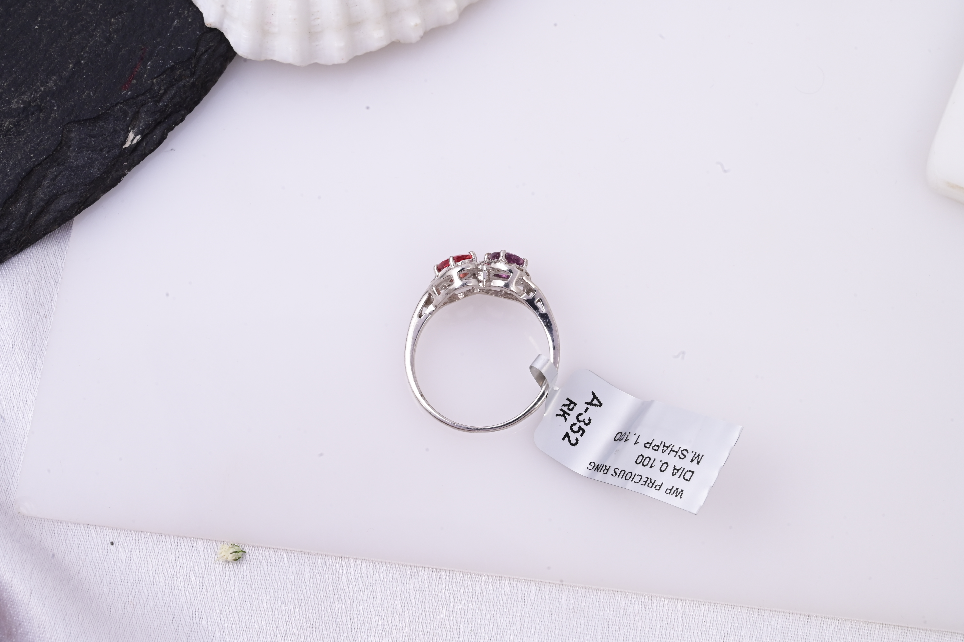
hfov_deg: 28.9
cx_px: 482
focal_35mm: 70
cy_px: 321
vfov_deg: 19.4
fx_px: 1873
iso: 640
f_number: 20
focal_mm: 70
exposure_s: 1/80
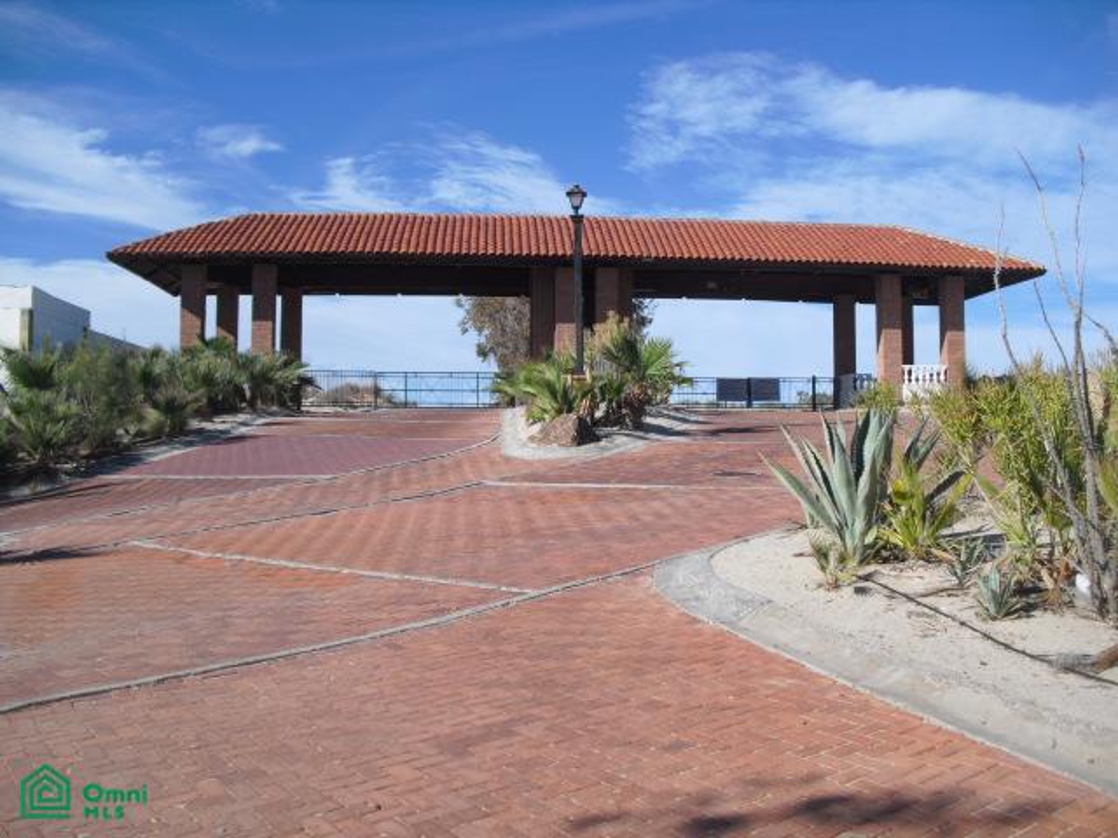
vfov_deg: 39.7
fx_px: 1163
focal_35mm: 36
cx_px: 559
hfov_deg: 51.4
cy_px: 419
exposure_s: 1/160
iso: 64
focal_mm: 6.3
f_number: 7.8
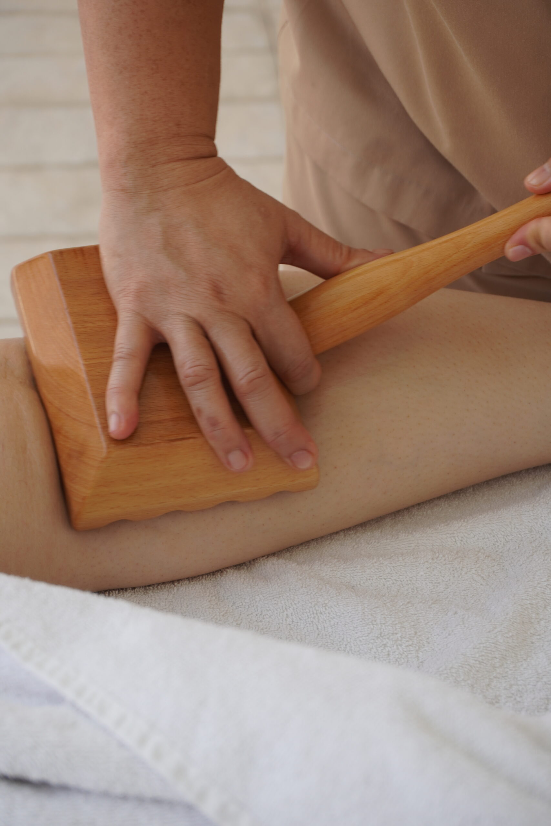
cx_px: 276
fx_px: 1722
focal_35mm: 75
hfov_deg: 18.2
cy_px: 413
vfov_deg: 27.0
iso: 125
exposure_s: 1/160
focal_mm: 50
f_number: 5.6
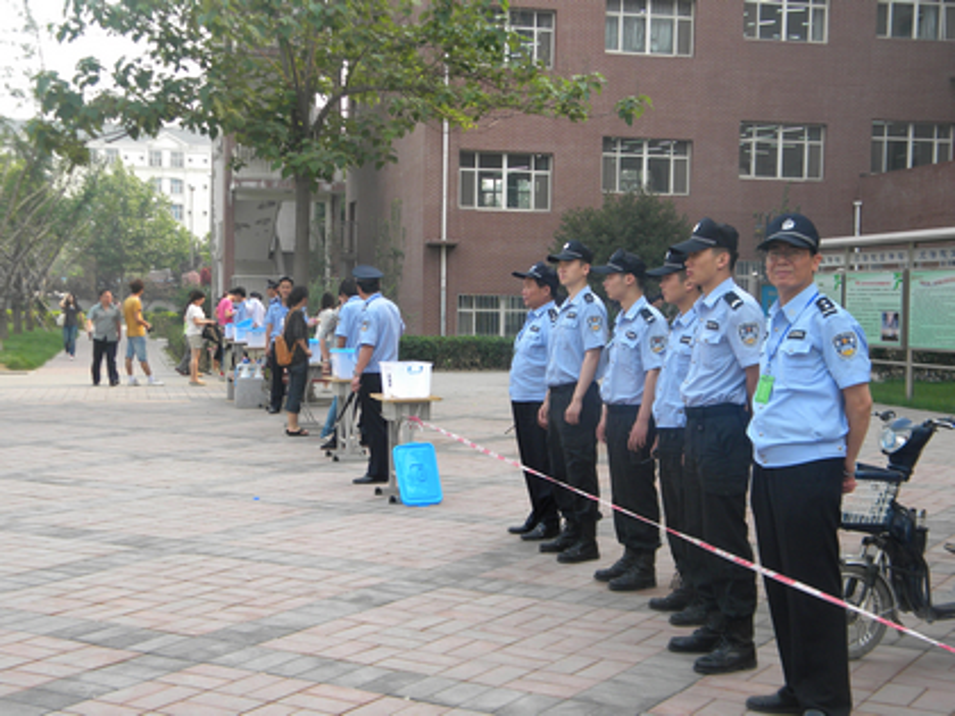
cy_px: 358
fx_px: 1297
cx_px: 478
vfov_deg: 30.9
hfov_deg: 40.4
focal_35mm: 47
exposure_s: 1/175
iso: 80
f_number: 3.9
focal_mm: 8.6
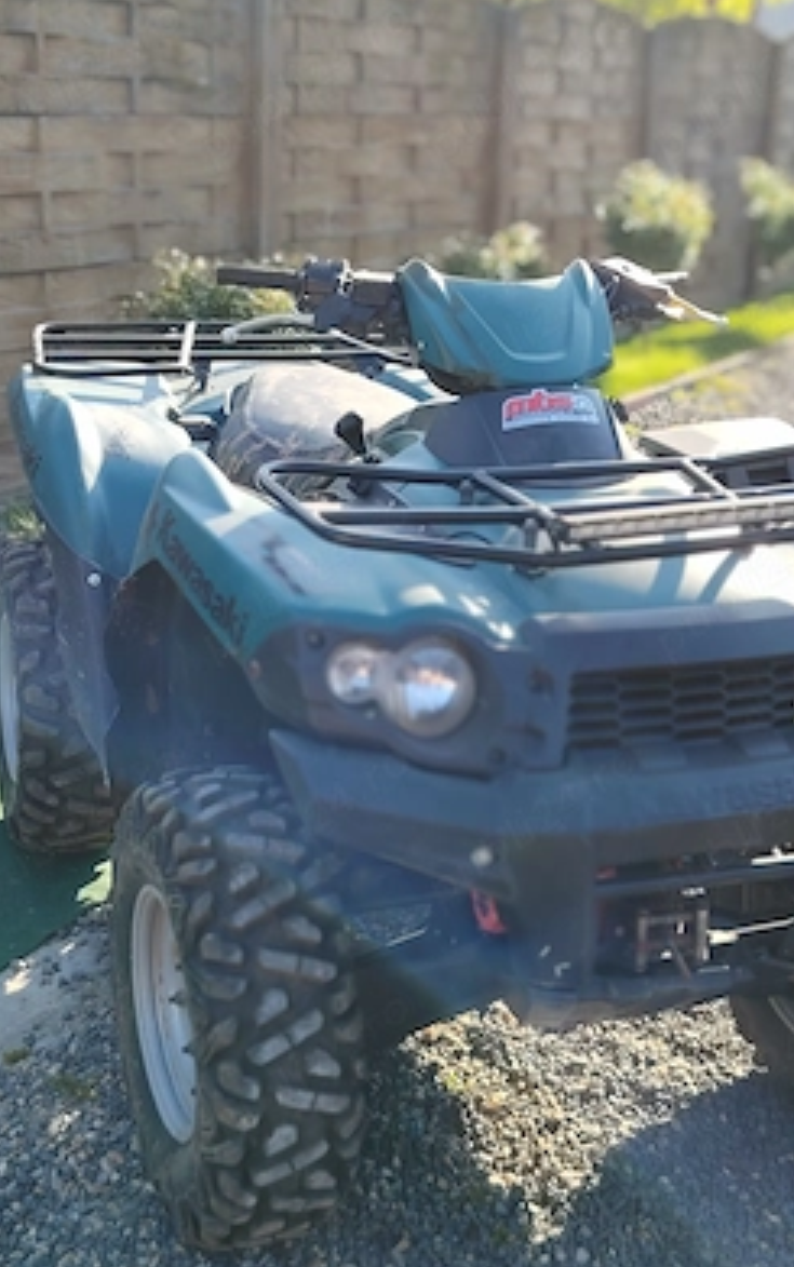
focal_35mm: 52
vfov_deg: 38.8
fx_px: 1797
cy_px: 632
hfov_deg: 24.9
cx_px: 418
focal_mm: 5.25
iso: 100
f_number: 4
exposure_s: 1/291
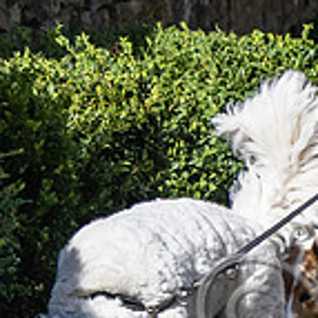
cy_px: -166
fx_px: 21732
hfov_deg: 0.8
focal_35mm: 2091
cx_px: -544
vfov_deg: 0.8
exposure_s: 1/4000
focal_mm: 200
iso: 400
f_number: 2.8
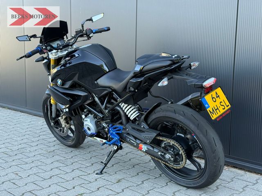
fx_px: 363
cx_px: 131
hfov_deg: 39.7
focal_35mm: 48
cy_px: 98
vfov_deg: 30.3
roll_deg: -0.5
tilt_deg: -7.5
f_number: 1.78
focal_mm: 6.76
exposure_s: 1/242
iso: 125
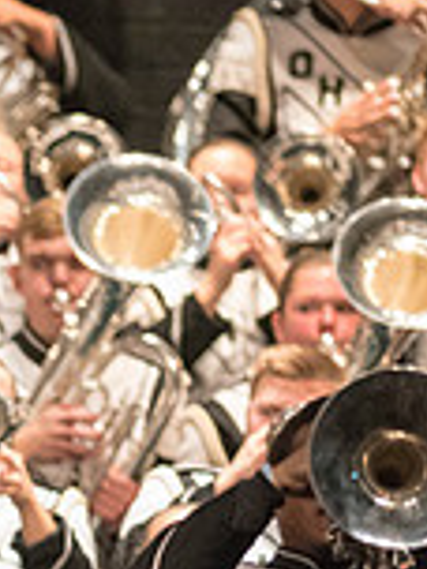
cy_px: 672
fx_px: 18108
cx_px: -401
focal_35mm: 1101
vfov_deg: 1.8
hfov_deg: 1.3
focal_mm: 300
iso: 4000
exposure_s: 1/320
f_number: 2.8
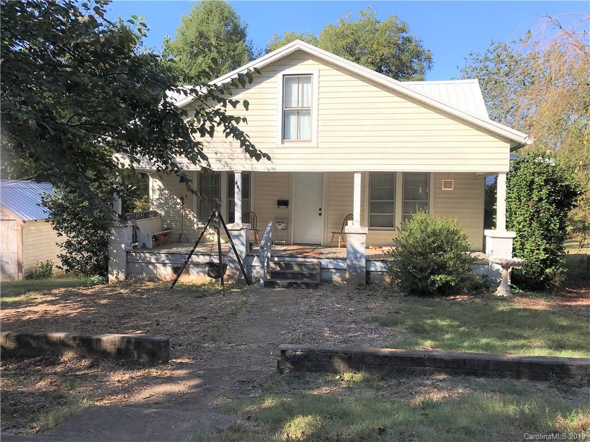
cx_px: 295
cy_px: 221
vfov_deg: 49.7
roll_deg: -0.9
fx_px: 477
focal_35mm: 28
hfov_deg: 63.5
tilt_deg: -1.9
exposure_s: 1/1842
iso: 20
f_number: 1.8
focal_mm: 3.99
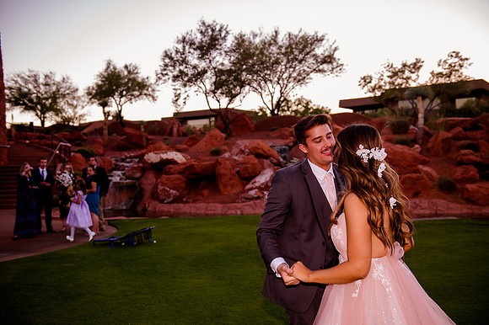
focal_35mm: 38
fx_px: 516
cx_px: 244
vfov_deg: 35.0
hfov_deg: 50.7
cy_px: 162
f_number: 3.2
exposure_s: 1/320
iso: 640
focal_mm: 38
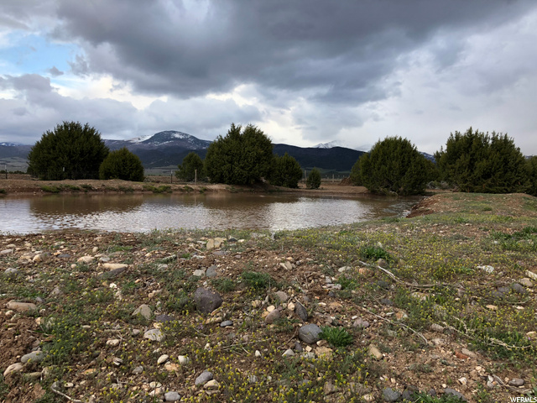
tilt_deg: -2.7
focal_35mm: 28
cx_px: 268
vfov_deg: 49.7
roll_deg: -1.5
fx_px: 434
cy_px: 202
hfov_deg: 63.4
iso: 32
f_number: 1.8
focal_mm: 3.99
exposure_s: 1/120
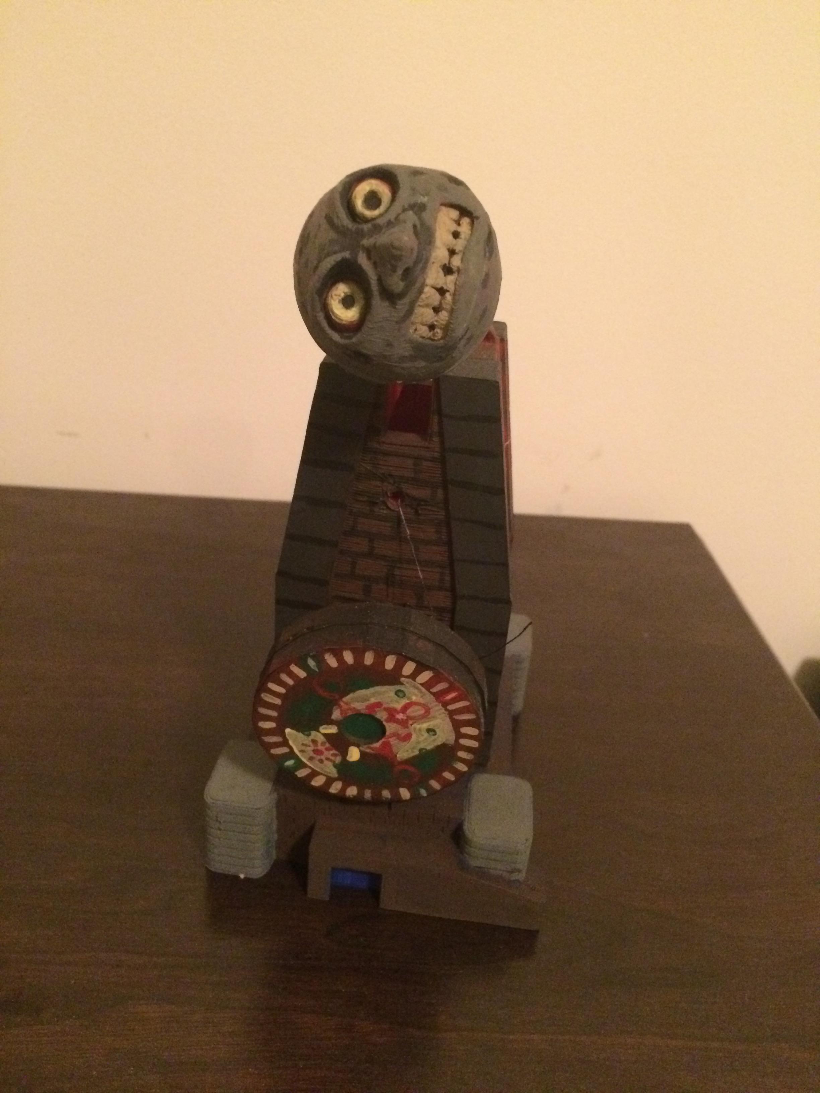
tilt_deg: -29.8
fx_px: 916
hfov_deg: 48.2
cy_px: 546
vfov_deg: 61.7
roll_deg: -2.5
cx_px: 410
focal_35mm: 29
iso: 640
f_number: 2.2
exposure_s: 1/15
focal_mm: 4.15
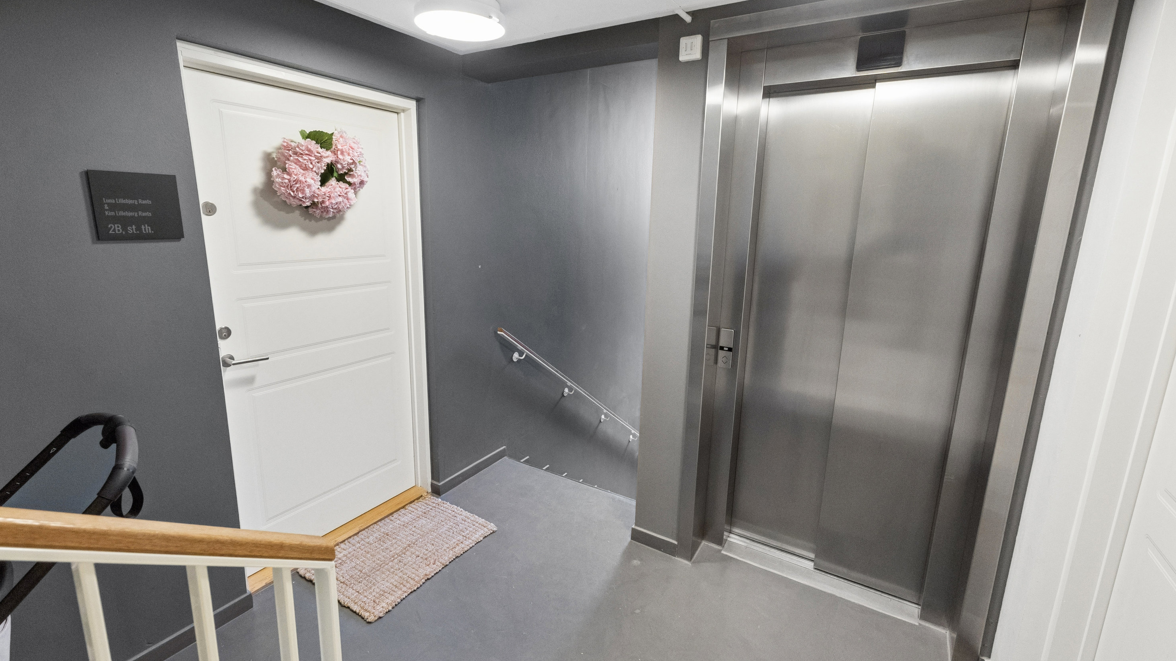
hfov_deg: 99.4
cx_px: 588
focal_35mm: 16
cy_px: 320
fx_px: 499
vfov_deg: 67.1
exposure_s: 1/30
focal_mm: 10
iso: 800
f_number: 5
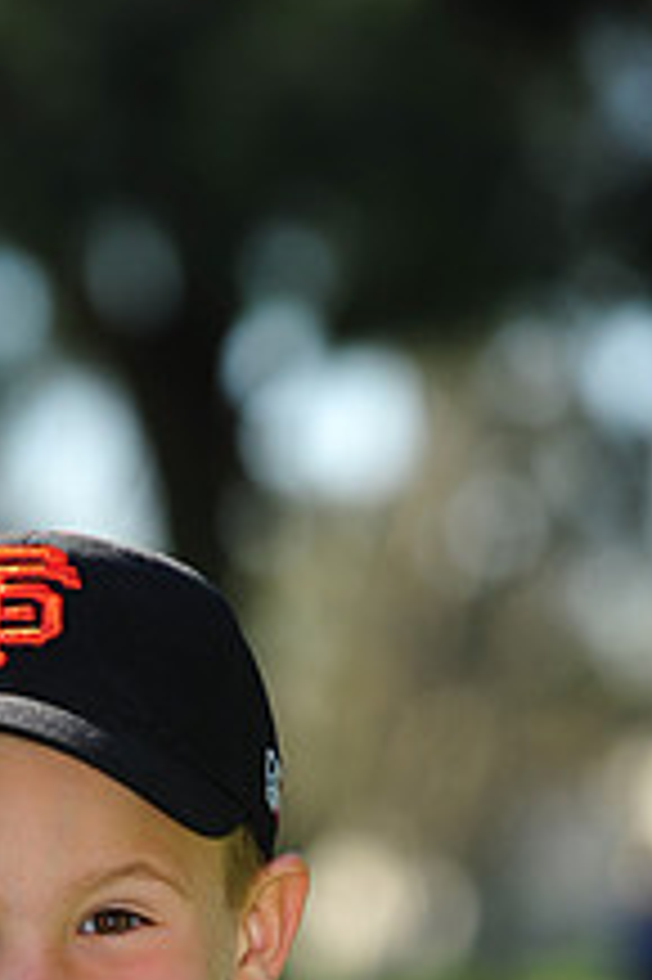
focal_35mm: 360
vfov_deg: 5.7
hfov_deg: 3.8
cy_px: 1245
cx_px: -4
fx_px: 9795
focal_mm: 135
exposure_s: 1/640
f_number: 4.5
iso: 200
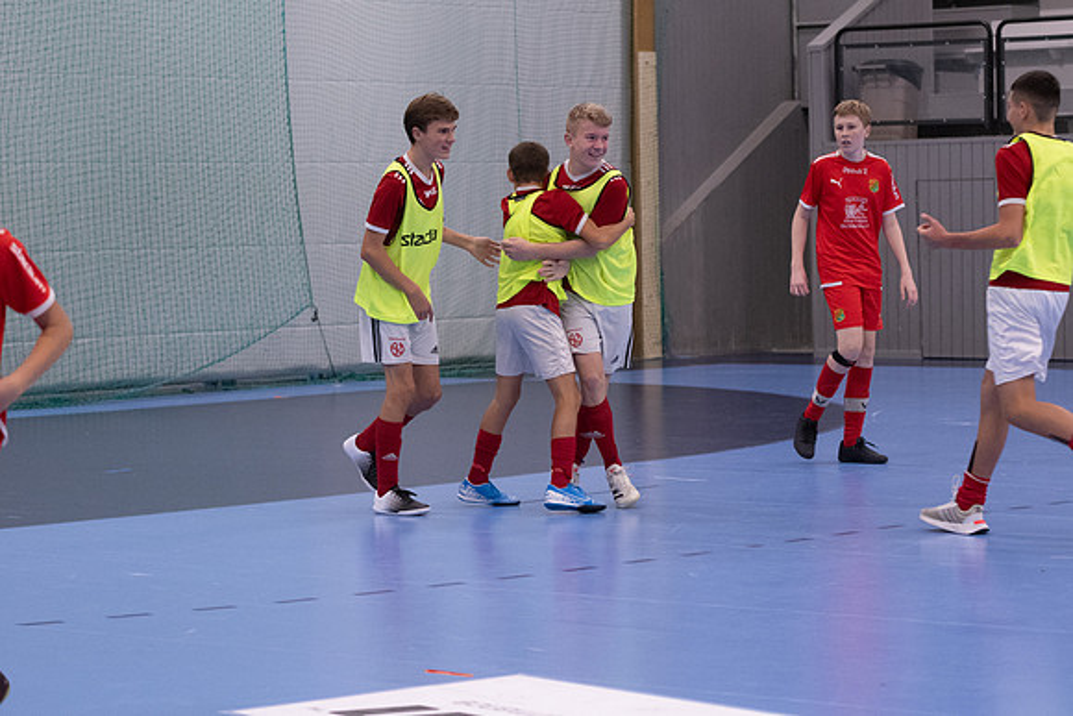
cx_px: 536
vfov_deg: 12.6
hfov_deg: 18.9
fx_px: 3232
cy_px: 358
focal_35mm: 108
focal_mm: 70
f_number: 3.2
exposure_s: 1/400
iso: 3600
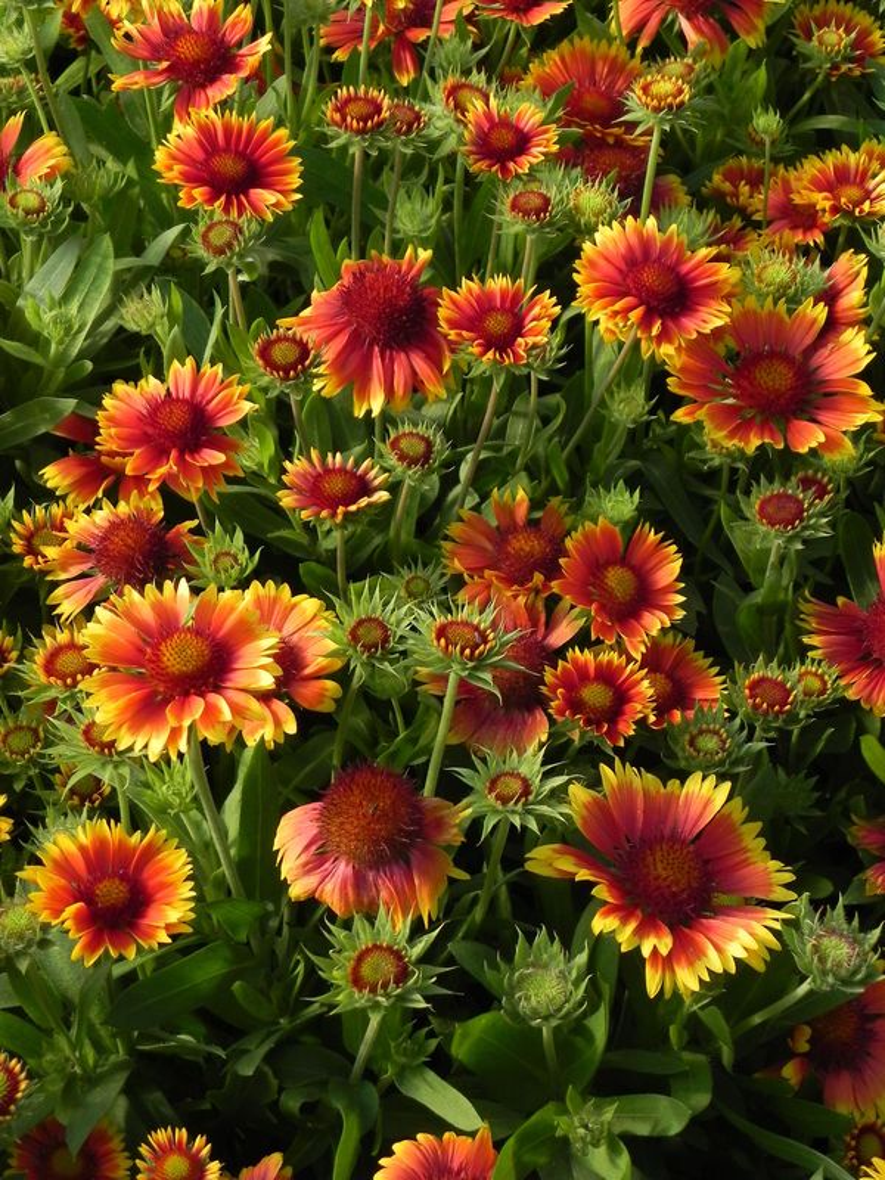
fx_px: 2898
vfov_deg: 23.0
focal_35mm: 85
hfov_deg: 17.4
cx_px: 442
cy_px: 590
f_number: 4.5
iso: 160
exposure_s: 1/640
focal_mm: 15.1
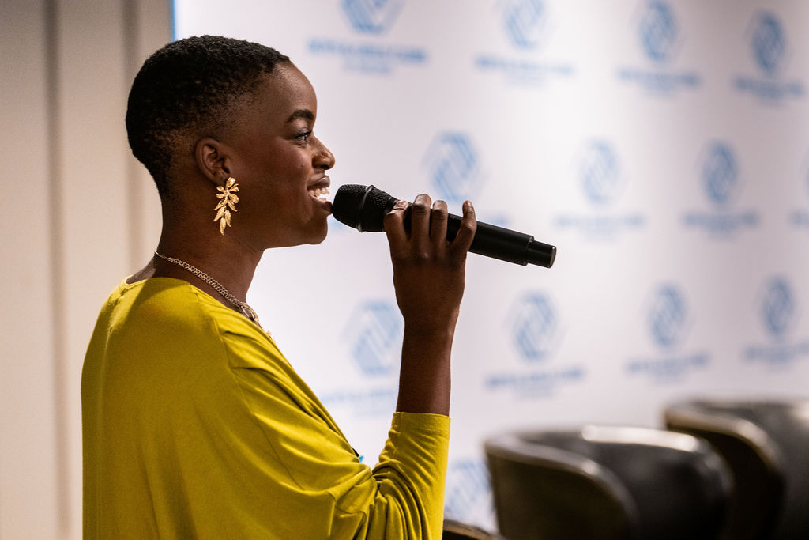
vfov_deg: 11.8
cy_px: 270
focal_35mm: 116
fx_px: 2607
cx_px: 404
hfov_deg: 17.6
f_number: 2.8
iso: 2500
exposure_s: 1/100
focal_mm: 116
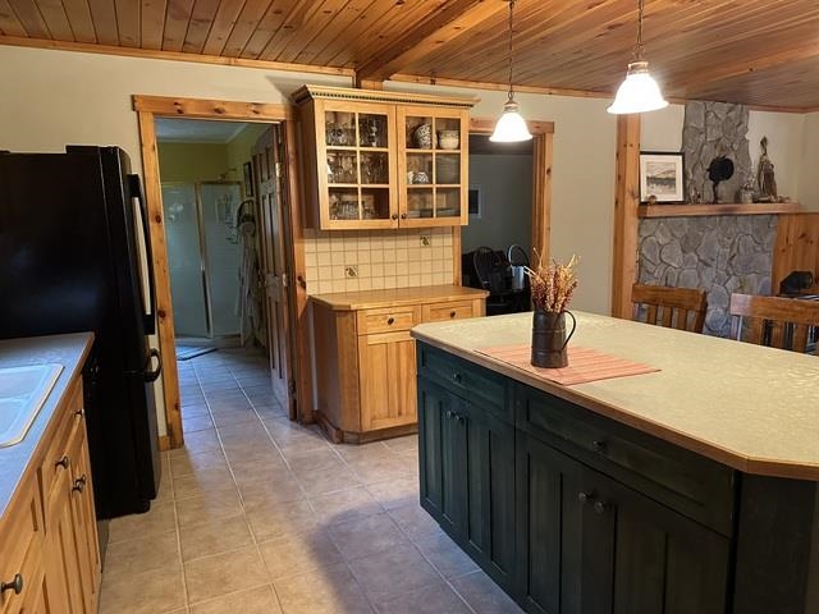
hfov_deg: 71.6
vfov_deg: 56.8
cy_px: 307
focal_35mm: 24
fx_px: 568
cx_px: 410
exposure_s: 1/60
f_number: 1.78
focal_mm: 6.86
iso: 800
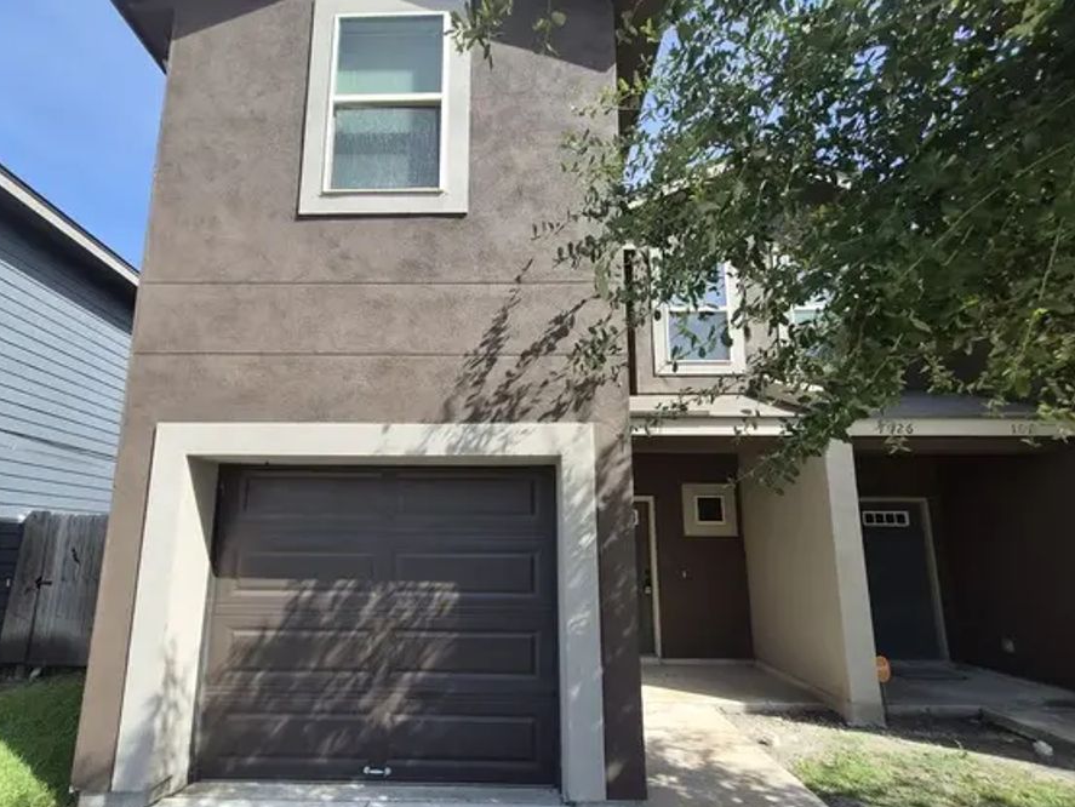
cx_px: 513
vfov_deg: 81.2
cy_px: 464
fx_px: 466
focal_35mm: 15
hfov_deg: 98.1
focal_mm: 1.74
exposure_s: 1/738
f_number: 2.2
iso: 40
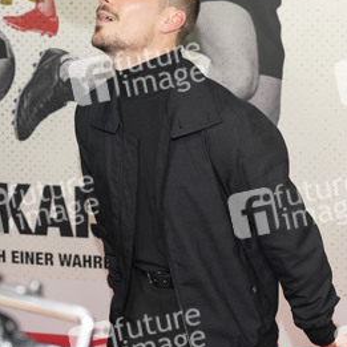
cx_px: 175
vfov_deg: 19.1
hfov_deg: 19.1
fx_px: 1032
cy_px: 141
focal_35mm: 91
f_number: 8
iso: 2500
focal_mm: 70
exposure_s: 1/250
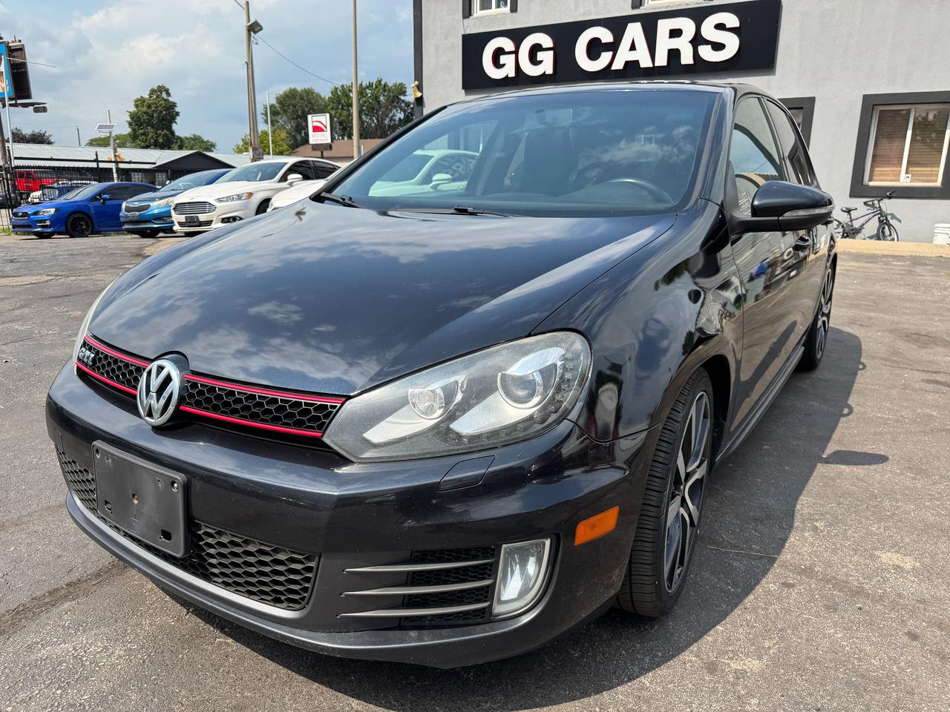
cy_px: 356
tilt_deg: -14.8
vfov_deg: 56.8
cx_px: 475
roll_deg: +0.1
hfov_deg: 71.6
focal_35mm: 24
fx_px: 659
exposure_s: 1/2105
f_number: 1.78
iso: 80
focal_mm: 6.76
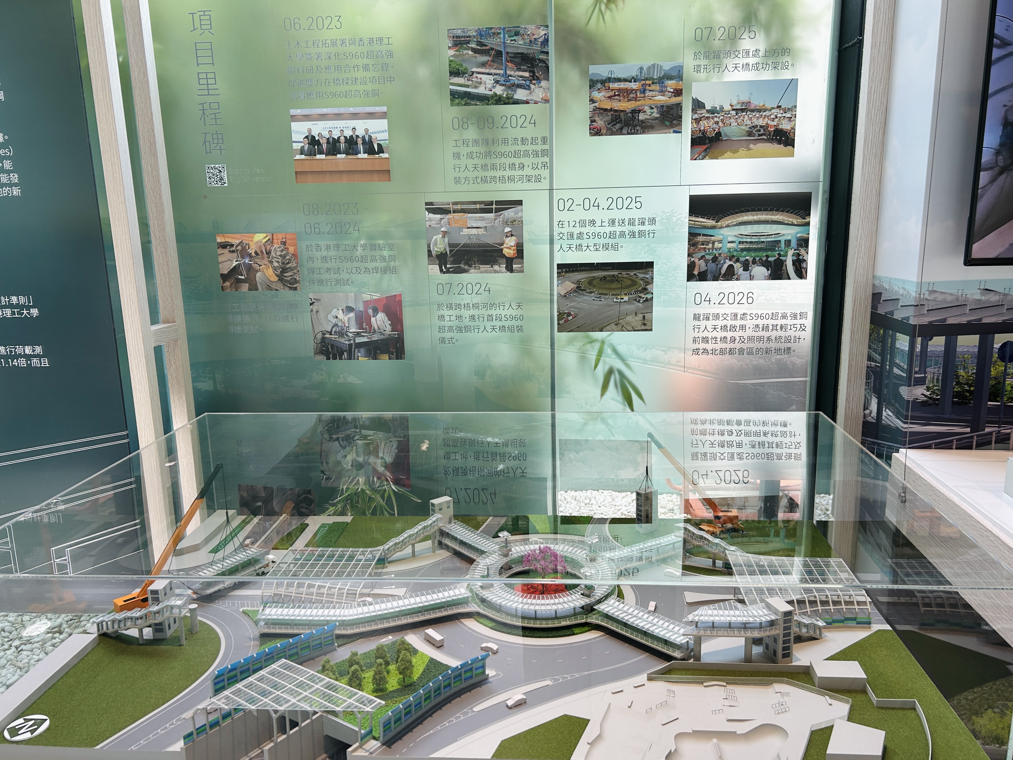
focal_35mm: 26
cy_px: 380
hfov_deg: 67.3
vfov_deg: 53.1
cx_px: 506
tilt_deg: -12.5
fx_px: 761
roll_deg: +0.5
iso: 50
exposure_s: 1/121
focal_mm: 5.7
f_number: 1.5
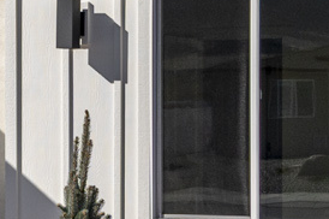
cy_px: 148
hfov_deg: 11.2
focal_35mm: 179
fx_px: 1634
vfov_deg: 7.6
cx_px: -125
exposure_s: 1/1250
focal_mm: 24.5
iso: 320
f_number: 10
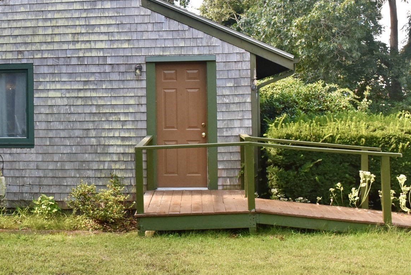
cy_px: 78
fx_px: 548
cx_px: 100
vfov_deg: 27.8
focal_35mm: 48
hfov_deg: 39.9
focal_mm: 18
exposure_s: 1/250
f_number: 8
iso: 800
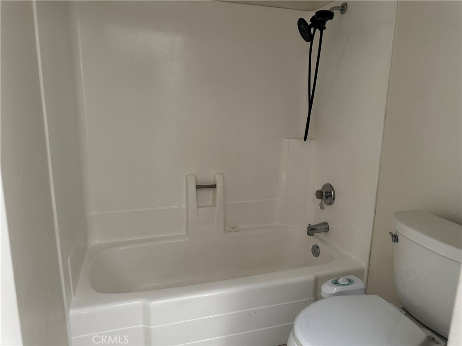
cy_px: 173
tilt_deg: -11.0
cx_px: 231
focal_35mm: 24
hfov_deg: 71.6
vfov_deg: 56.8
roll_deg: -0.8
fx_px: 320
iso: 125
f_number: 1.78
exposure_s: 1/121
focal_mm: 6.86
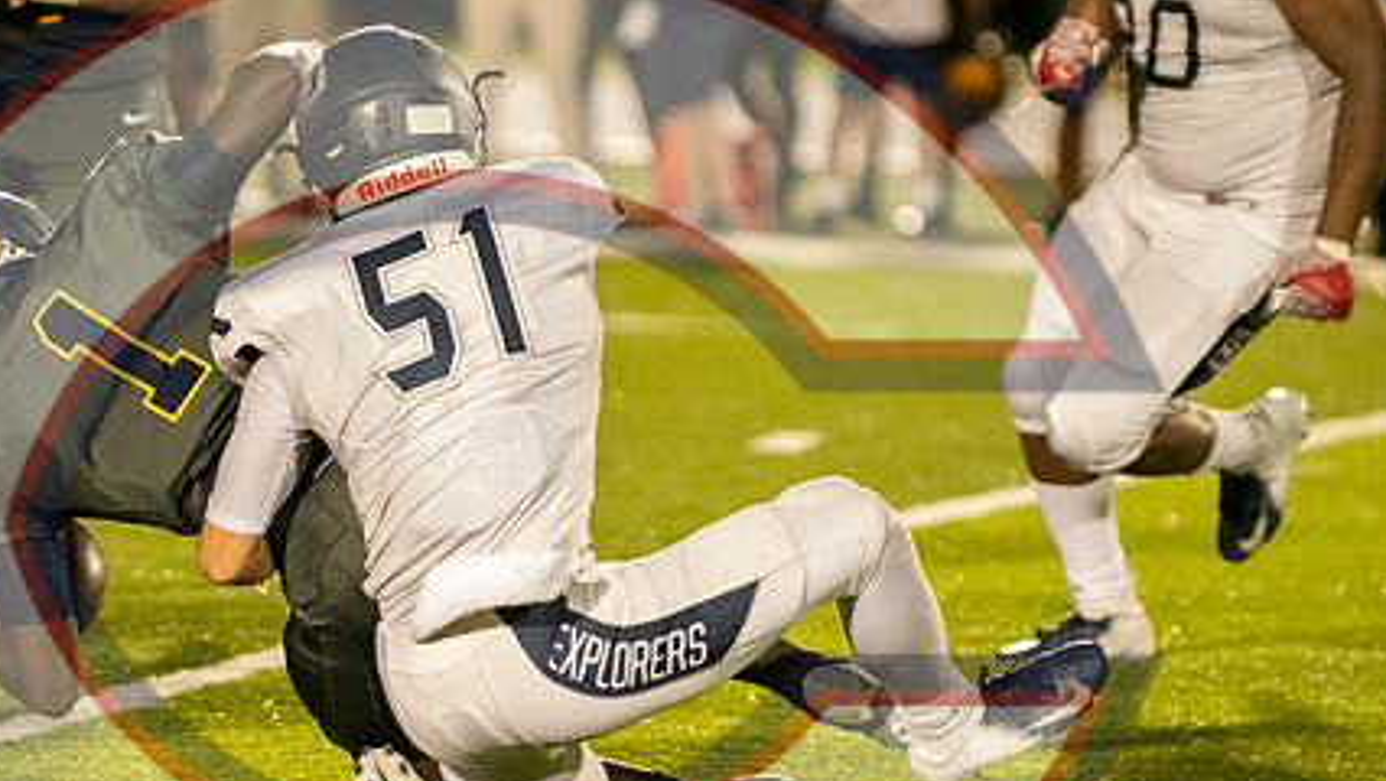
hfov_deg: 5.0
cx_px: 449
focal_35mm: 428
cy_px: 522
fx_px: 15735
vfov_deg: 2.8
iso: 8000
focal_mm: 200
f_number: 2.8
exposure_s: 1/1250
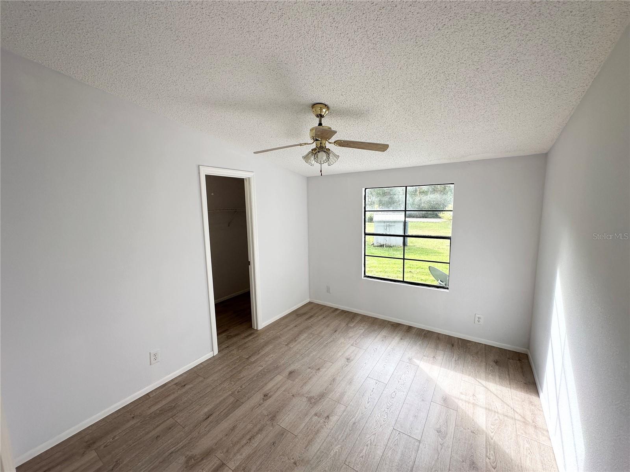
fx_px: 255
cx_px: 315
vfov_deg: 85.7
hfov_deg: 102.1
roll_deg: +0.9
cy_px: 236
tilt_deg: -7.2
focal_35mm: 14
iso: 40
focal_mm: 2.22
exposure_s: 1/256
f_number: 2.2
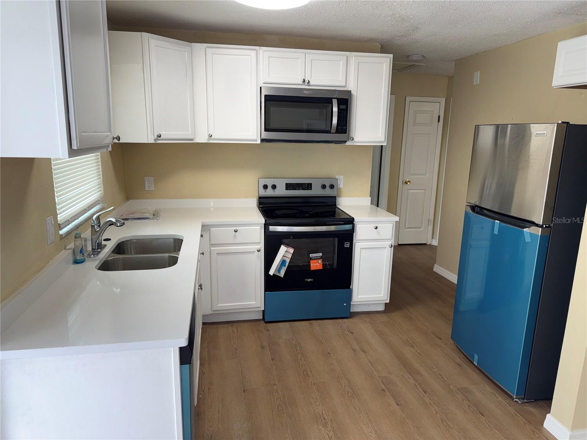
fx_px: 407
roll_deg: -1.5
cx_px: 294
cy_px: 220
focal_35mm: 24
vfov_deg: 56.8
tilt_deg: -11.8
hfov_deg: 71.6
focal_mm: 6.76
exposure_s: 1/57
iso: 50
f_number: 1.78
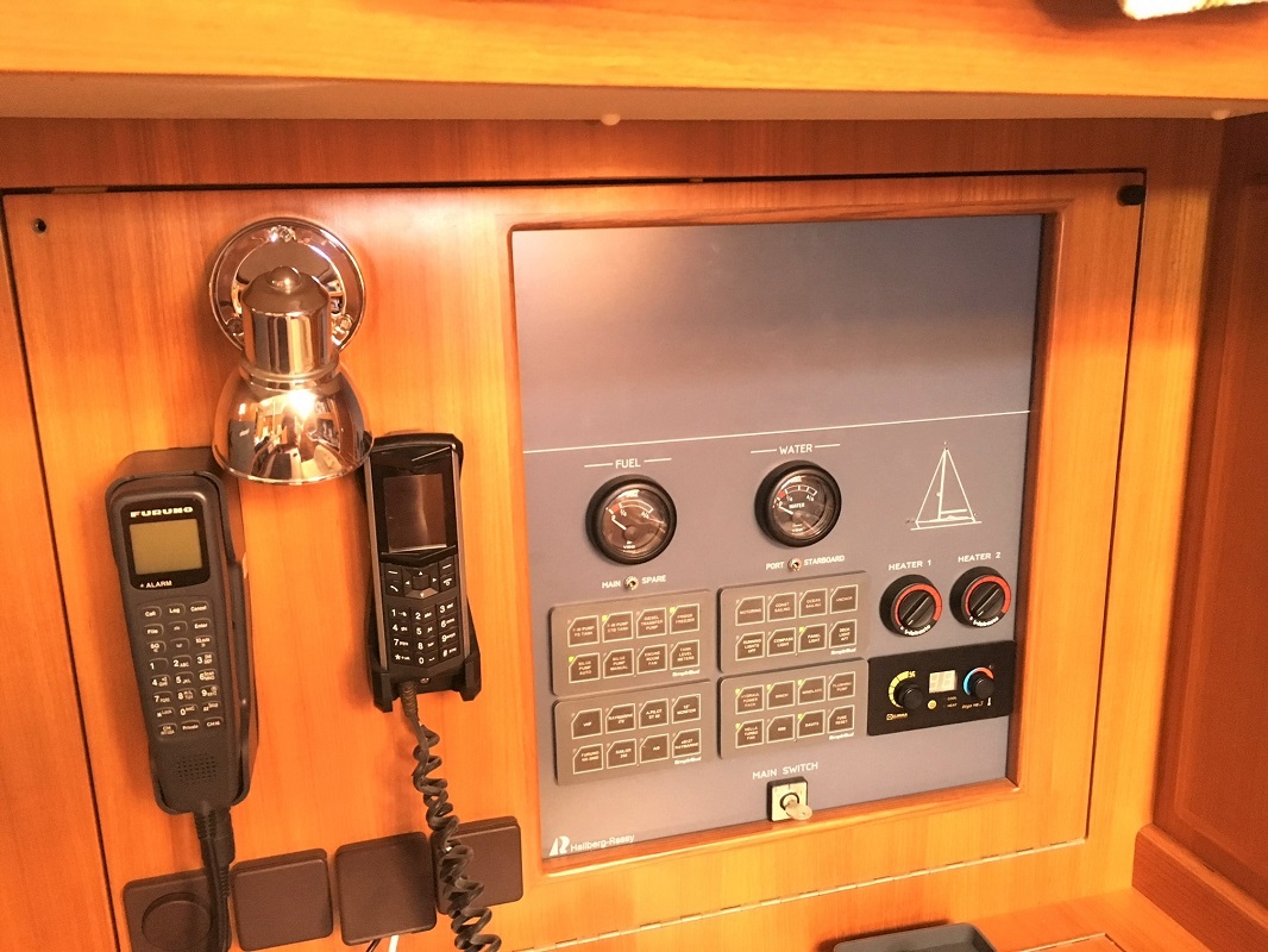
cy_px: 476
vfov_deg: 48.2
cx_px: 634
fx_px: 1063
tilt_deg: -17.1
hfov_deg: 61.6
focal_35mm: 29
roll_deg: +0.5
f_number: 2.2
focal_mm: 4.15
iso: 320
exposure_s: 1/17
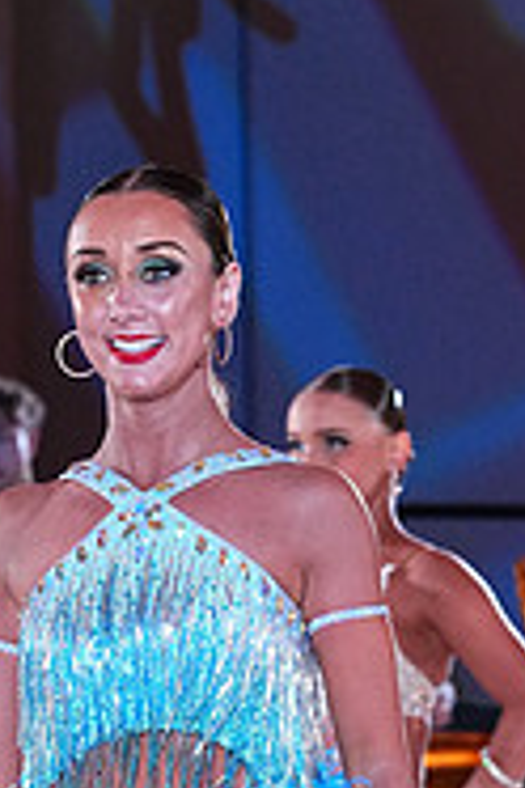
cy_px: 1013
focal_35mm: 328
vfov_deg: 6.2
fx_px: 7174
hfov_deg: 4.2
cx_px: 142
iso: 5000
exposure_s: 1/400
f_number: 5
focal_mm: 105
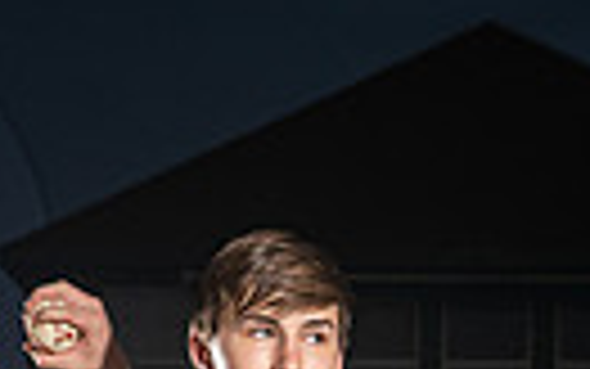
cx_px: 275
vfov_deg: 7.3
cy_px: 990
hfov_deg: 12.7
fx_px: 2654
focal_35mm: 165
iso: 200
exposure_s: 1/250
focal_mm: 47
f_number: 5.6
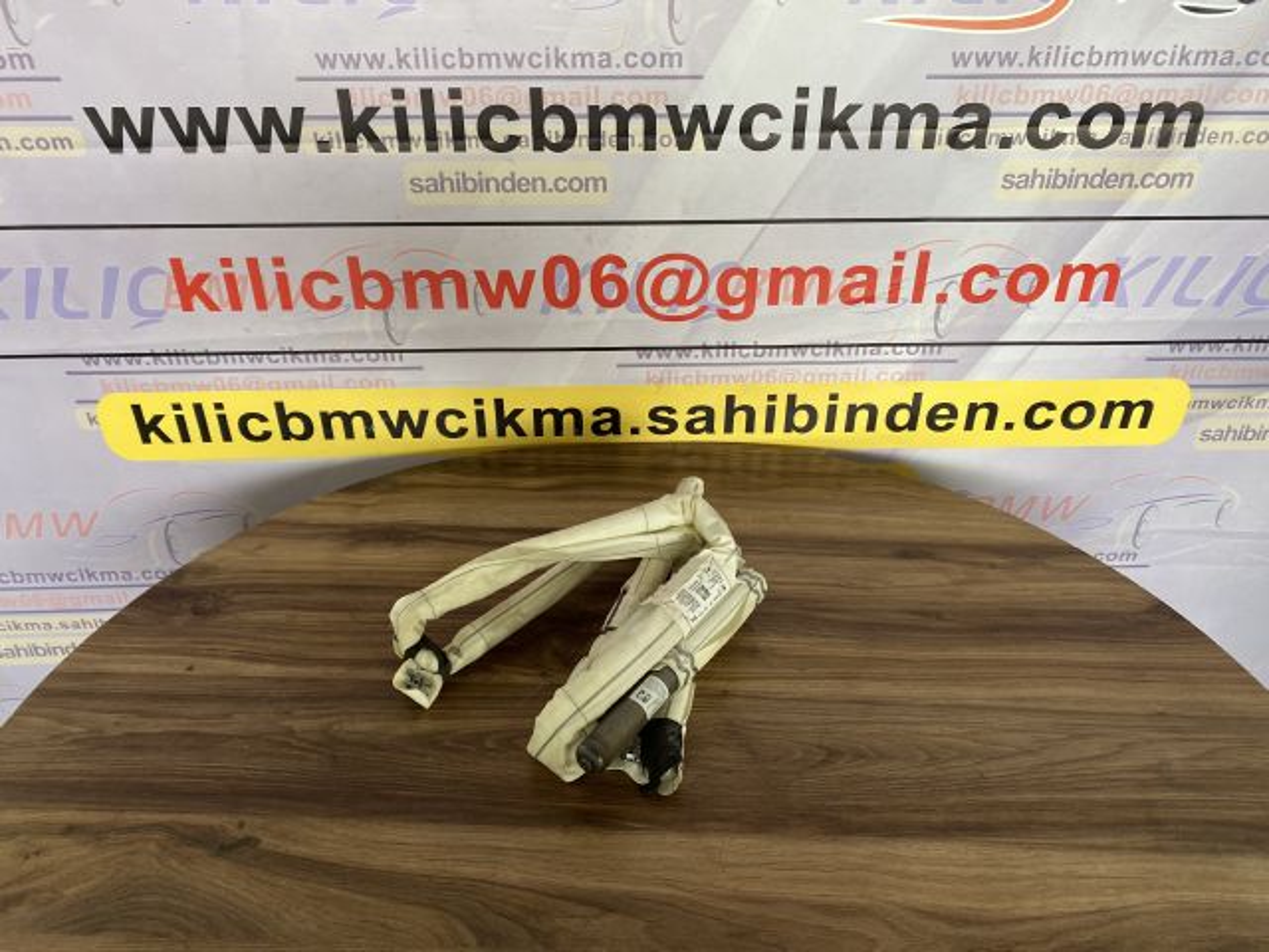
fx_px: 953
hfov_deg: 67.3
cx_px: 634
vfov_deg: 53.1
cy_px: 476
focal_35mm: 26
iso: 160
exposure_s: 1/60
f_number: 1.8
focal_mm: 4.25
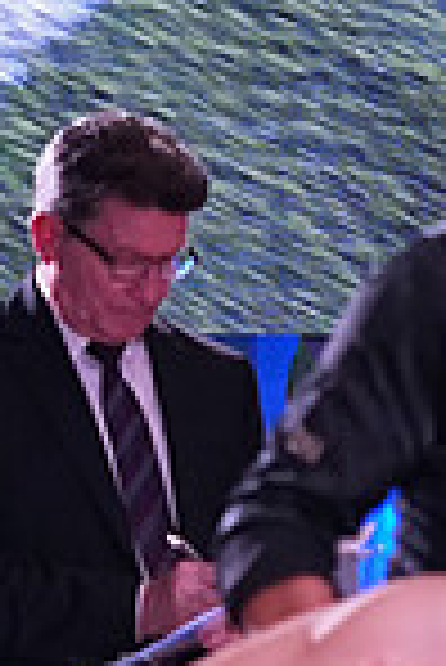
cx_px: 574
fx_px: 10066
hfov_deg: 2.5
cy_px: 990
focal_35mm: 543
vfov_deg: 3.8
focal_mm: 93
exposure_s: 1/400
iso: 3200
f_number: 5
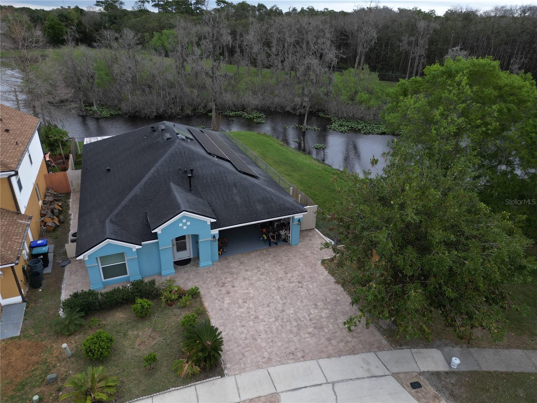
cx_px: 268
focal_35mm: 24
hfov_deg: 71.6
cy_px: 202
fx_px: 372
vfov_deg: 56.8
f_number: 1.7
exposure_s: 1/100
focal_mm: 6.72
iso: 100
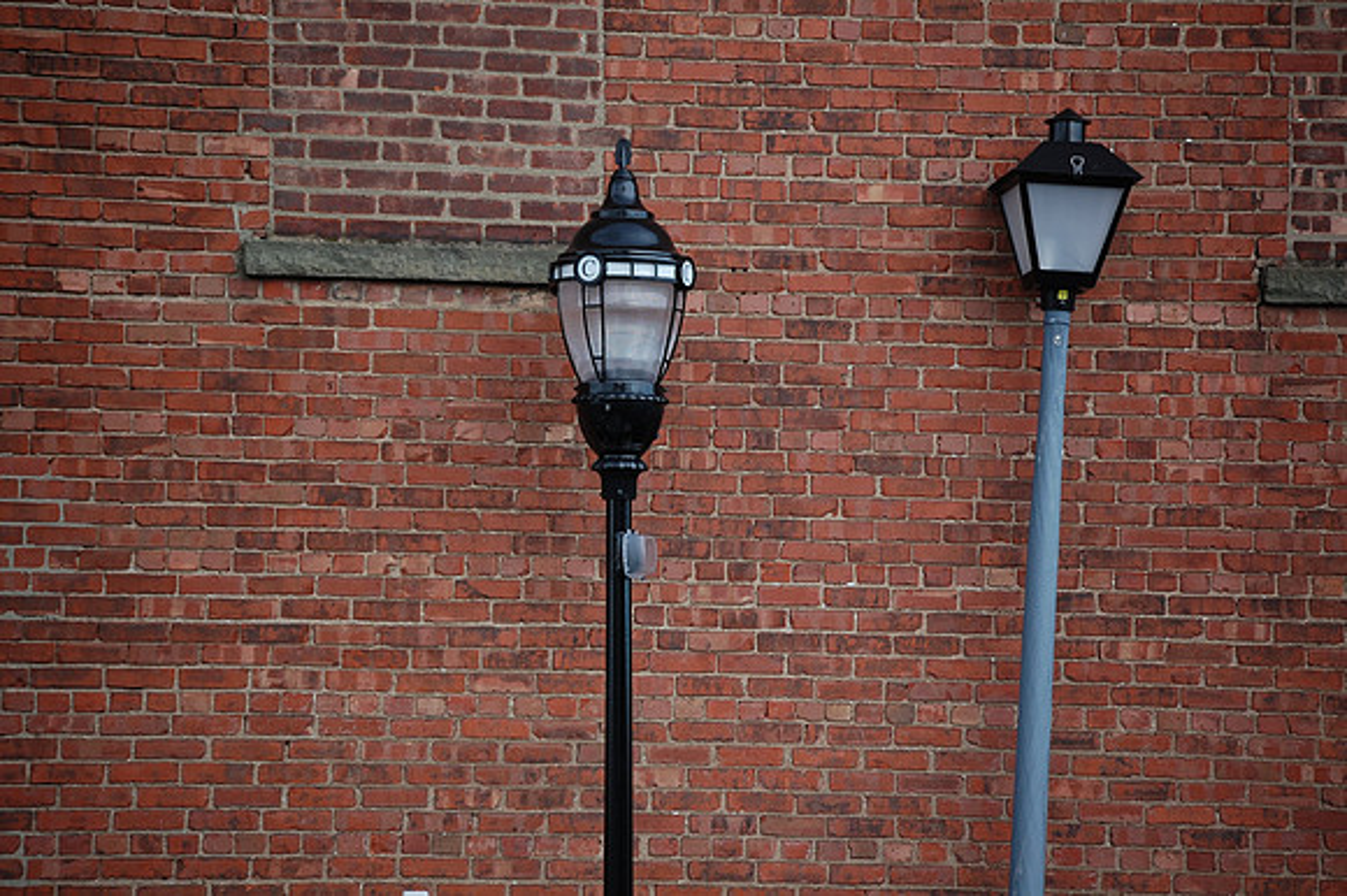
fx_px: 7011
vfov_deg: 7.3
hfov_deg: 11.0
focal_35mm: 188
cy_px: 448
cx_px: 674
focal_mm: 125
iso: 200
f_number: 5
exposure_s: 1/320
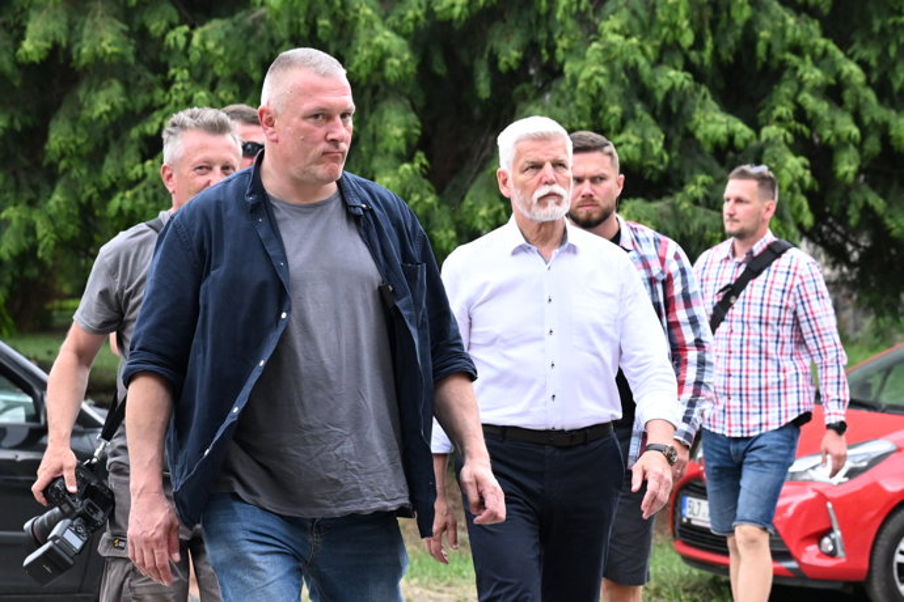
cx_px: 452
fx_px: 1758
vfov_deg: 19.5
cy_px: 301
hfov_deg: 28.8
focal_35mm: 70
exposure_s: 1/400
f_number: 5
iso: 2000
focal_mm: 70
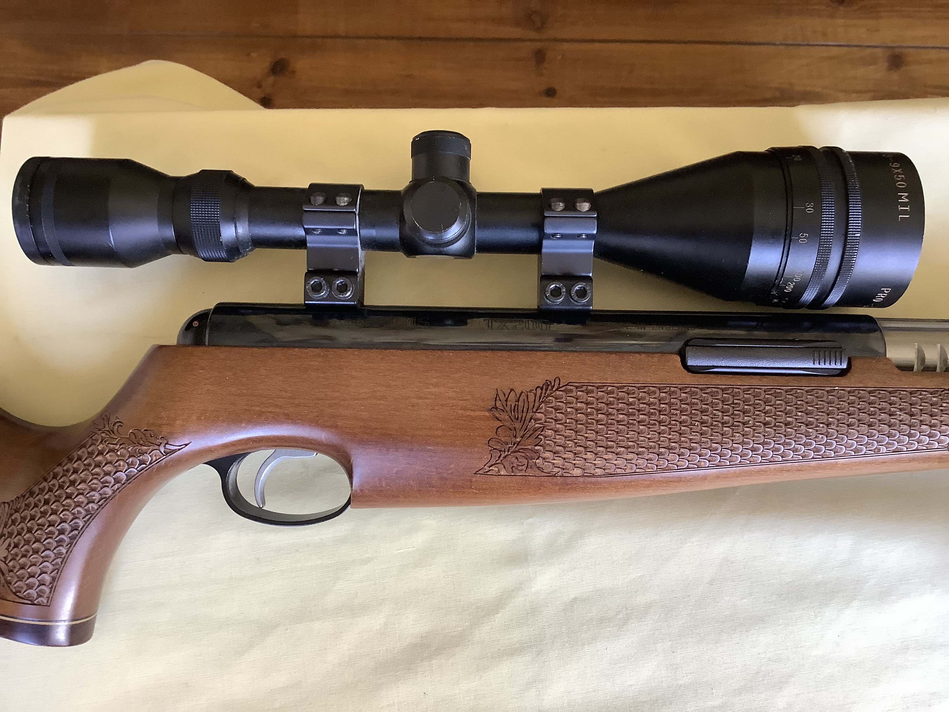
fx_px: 850
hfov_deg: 58.4
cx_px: 474
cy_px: 356
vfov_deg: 45.4
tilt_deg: -84.3
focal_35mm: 31
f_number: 2.4
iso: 200
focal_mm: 3.3
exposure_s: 1/50
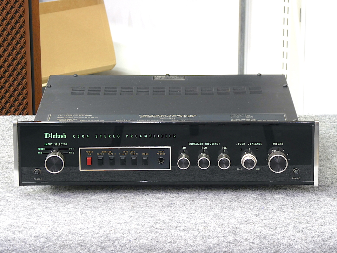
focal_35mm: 151
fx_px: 1470
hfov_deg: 13.1
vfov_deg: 9.8
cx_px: 168
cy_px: 126
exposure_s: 1/1.6
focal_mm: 27.1
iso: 100
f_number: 5.4
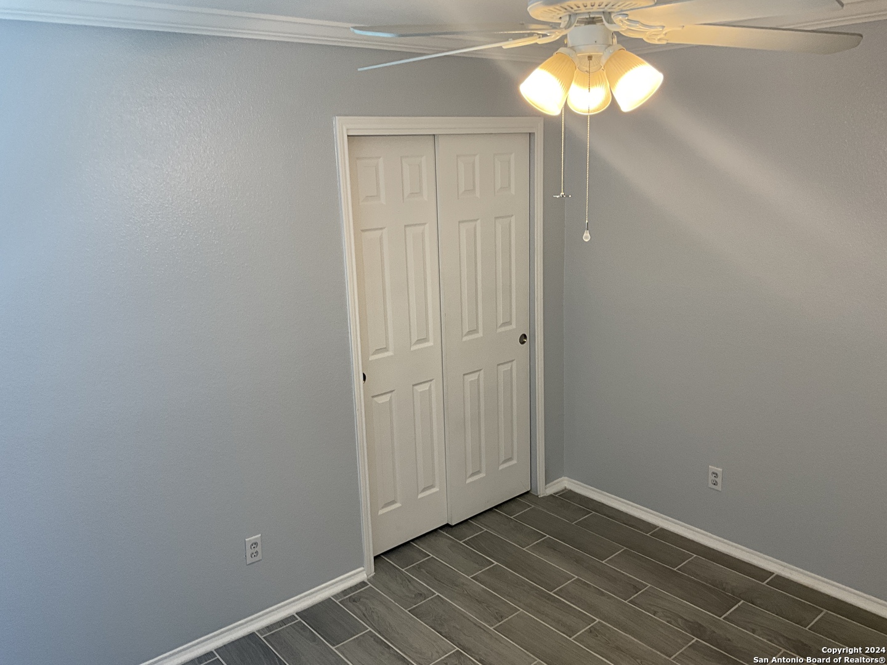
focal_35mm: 29
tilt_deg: -13.2
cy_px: 332
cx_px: 444
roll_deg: +2.2
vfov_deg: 48.2
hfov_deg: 61.7
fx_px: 743
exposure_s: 1/60
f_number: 1.8
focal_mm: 3
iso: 50
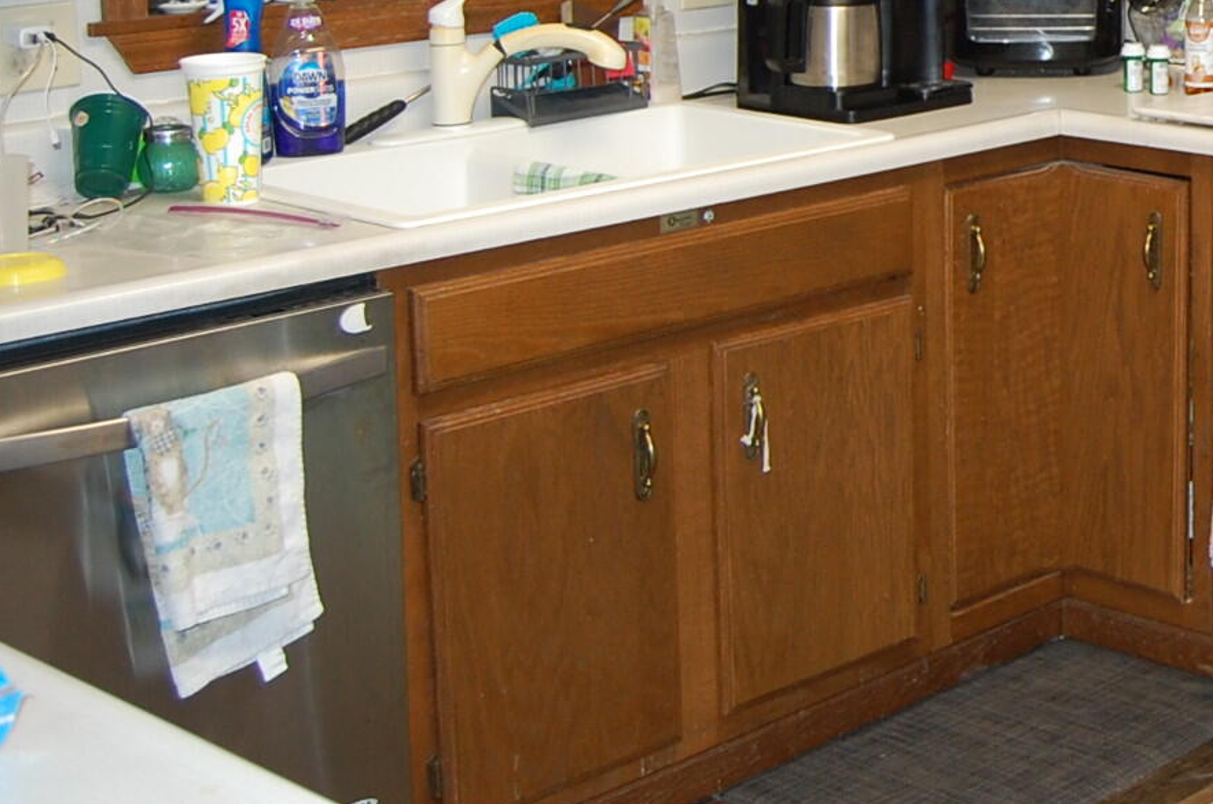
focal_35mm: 69
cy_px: 14
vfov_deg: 19.1
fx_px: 2320
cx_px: 1442
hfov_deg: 26.2
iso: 400
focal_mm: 18
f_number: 3.5
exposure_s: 1/60
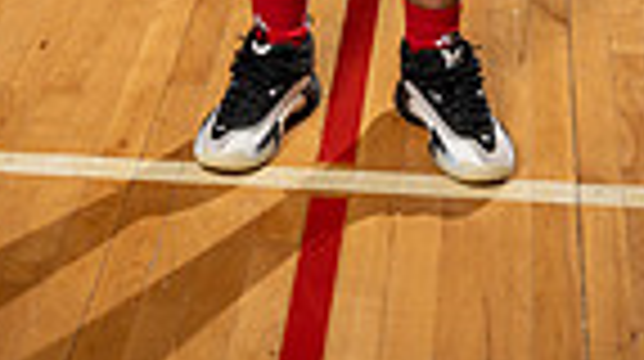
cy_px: -634
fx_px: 2081
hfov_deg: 17.6
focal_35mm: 122
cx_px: 356
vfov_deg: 8.6
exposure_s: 1/250
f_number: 5.6
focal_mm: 37
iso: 125
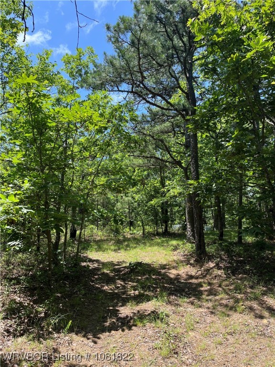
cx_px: 138
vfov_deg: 67.3
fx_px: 275
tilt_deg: +13.1
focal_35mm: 26
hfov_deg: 53.1
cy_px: 184
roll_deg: +2.8
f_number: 1.6
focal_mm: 5.1
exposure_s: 1/891
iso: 50
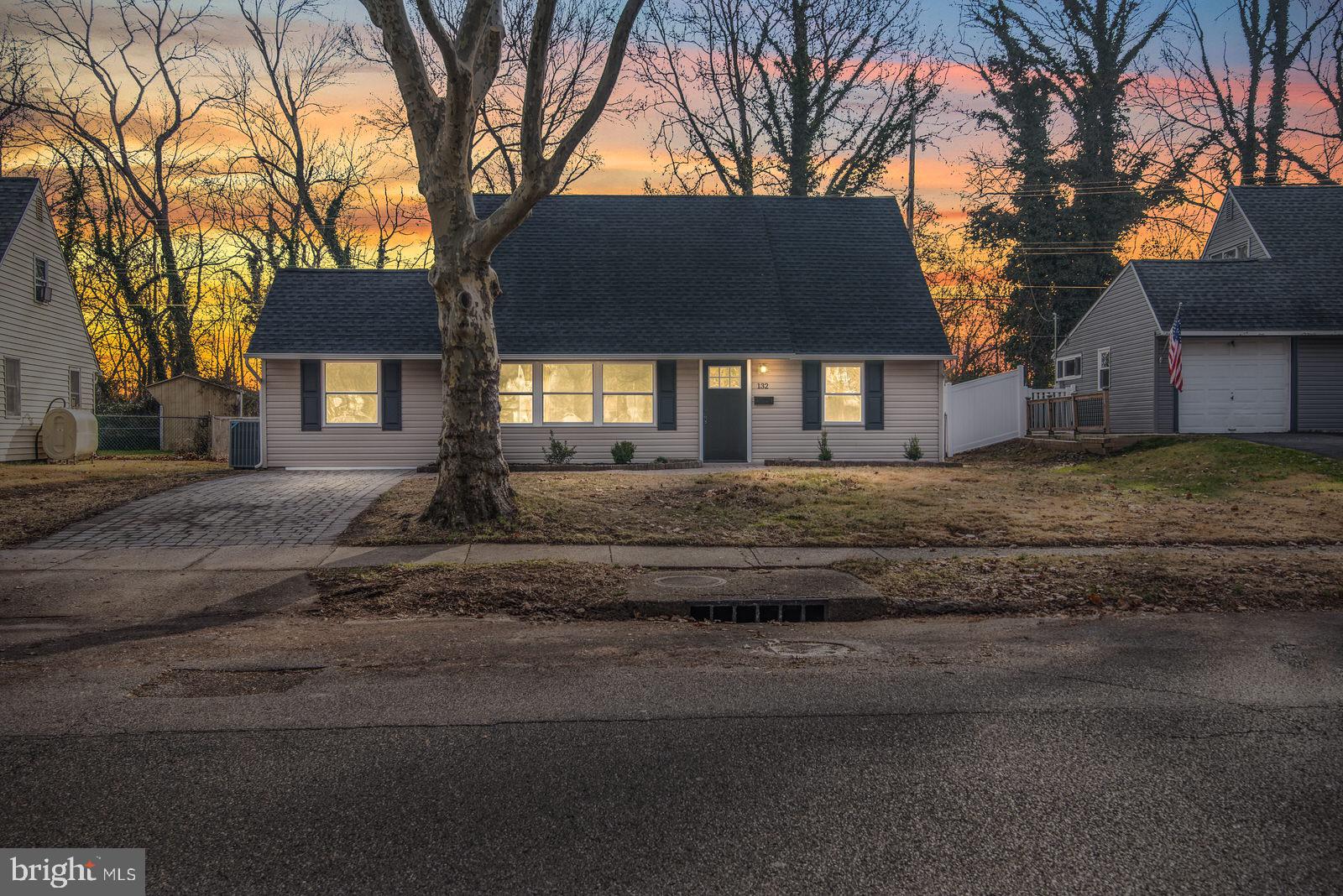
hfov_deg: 58.7
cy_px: 448
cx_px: 672
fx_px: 1194
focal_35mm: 32
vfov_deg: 41.1
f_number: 8
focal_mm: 32
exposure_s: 1/200
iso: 100
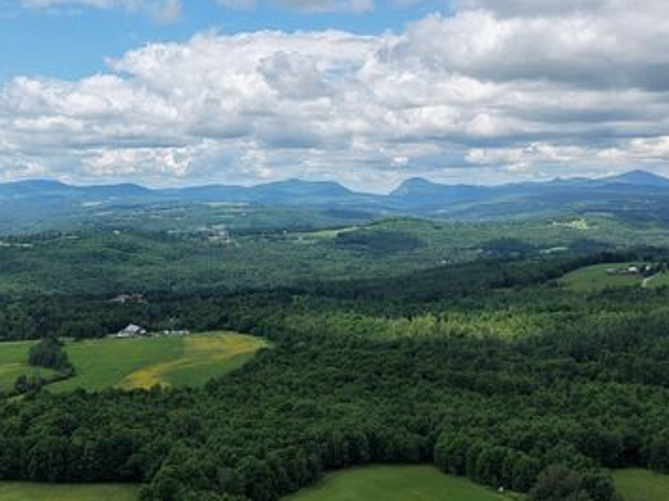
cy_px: 205
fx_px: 541
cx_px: 328
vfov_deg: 49.4
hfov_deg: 63.5
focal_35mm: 28
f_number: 1.8
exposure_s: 1/6000
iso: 290
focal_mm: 8.67
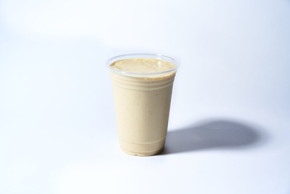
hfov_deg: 28.8
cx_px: 145
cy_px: 97
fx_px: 564
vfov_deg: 19.5
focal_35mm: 70
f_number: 7.1
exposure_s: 1/160
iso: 160
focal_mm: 70
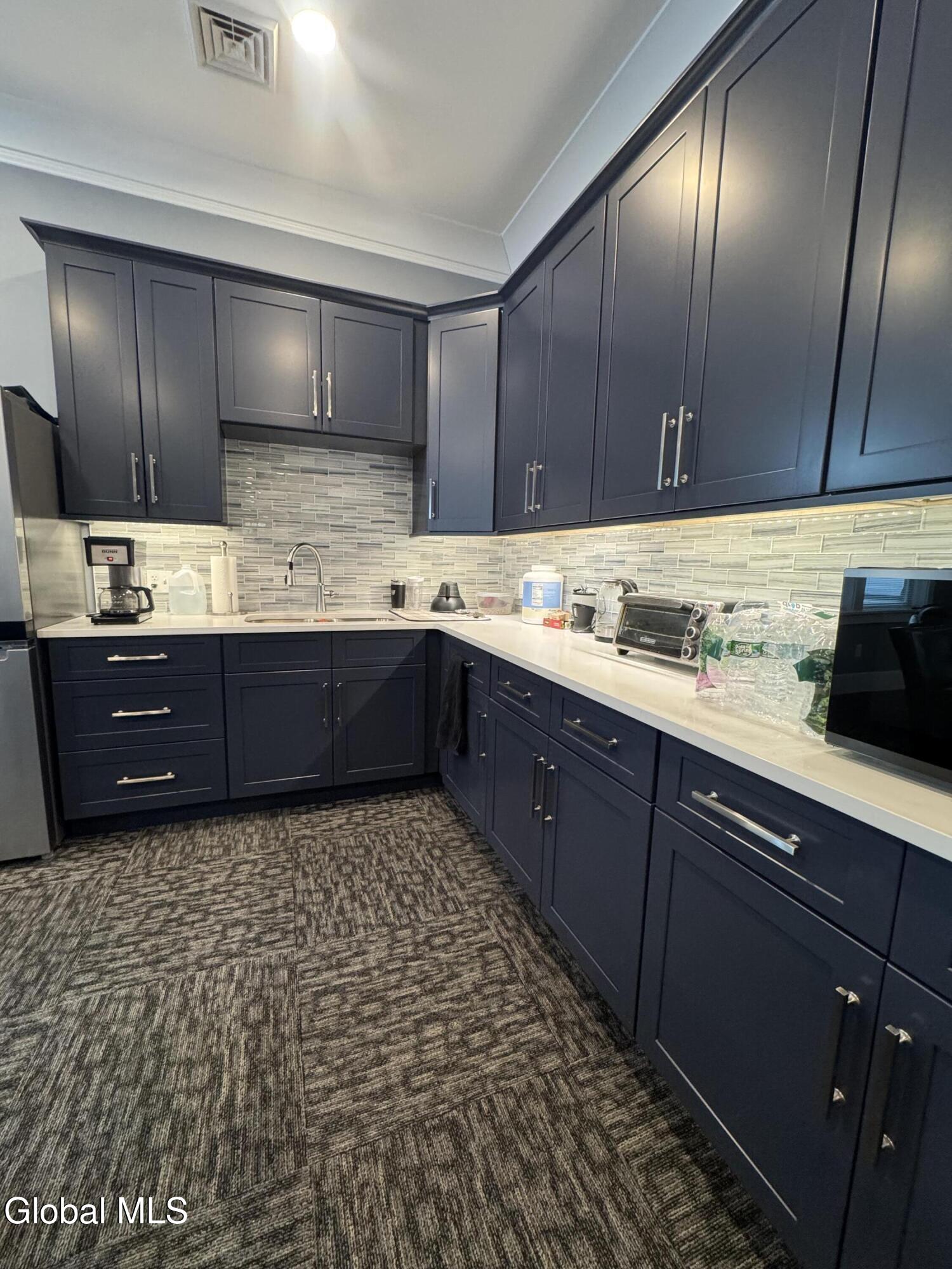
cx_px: 476
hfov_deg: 85.7
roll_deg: -0.8
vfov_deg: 102.1
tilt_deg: -8.5
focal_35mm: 14
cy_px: 634
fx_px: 513
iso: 400
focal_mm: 2.22
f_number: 2.2
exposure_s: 1/60
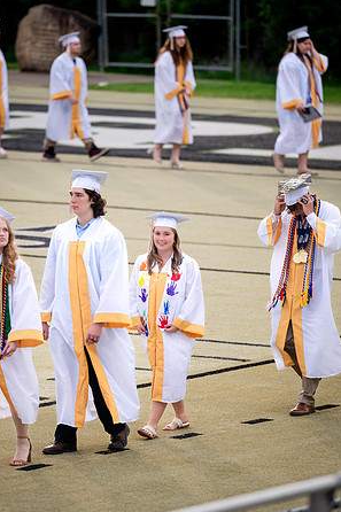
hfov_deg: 4.5
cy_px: 253
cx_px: 124
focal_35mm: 307
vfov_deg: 6.7
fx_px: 4365
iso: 125
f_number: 2.8
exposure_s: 1/500
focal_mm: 200
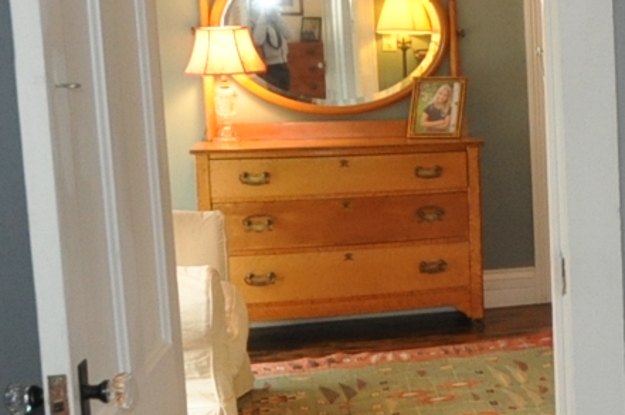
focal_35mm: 73
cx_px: 961
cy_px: 132
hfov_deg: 22.3
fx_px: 1266
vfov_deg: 18.6
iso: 800
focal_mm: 10
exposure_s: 1/60
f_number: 3.5
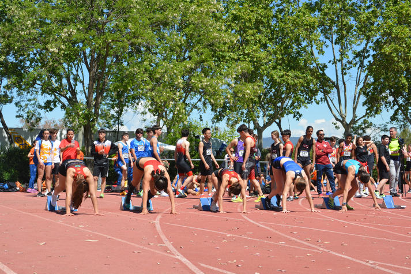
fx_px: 822
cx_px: 218
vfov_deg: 18.9
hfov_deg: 28.1
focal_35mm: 72
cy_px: 170
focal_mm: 38
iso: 400
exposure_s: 1/1600
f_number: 6.3
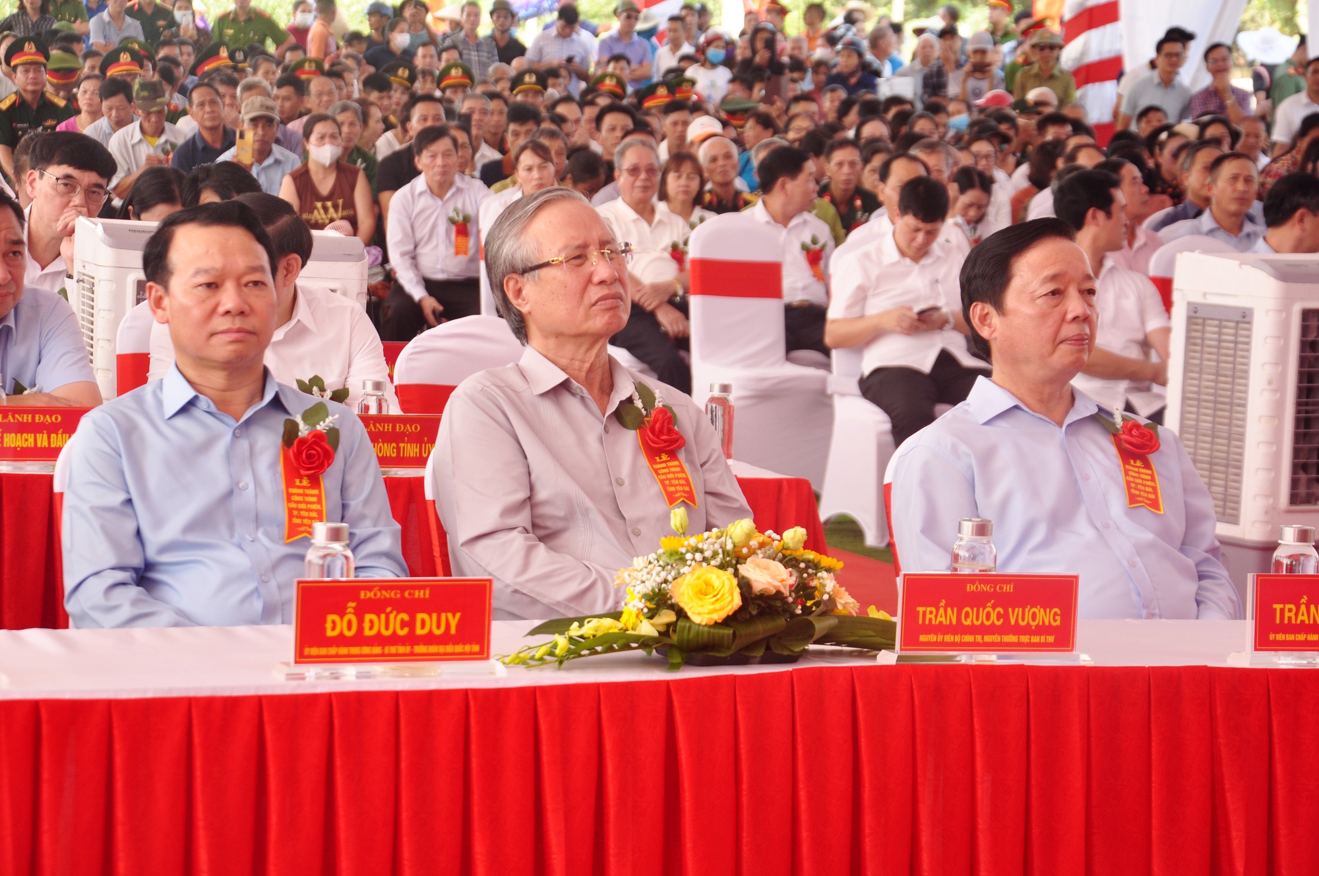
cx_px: 660
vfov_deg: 12.1
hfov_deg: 18.2
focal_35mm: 112
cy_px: 438
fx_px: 4116
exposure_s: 1/125
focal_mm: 75
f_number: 5.3
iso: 400
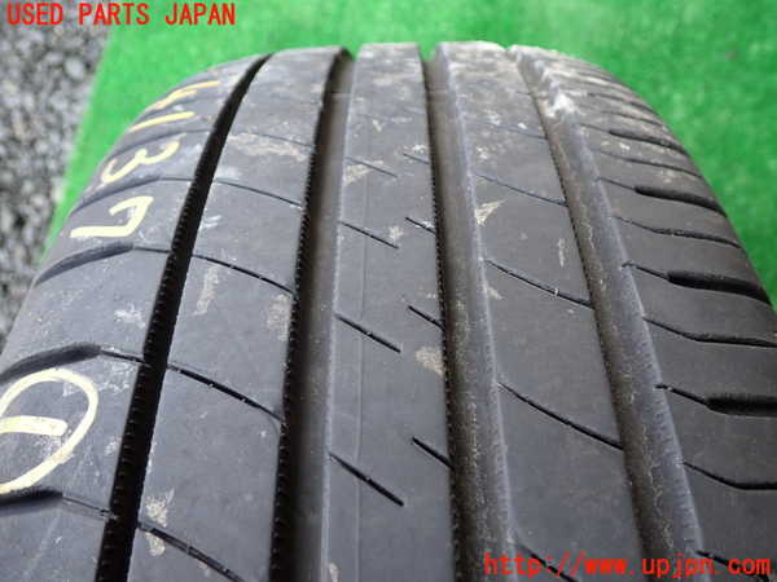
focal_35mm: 30
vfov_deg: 46.8
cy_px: 291
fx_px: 673
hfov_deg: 60.0
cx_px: 388
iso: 160
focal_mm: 5.4
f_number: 2.3
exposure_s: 1/125
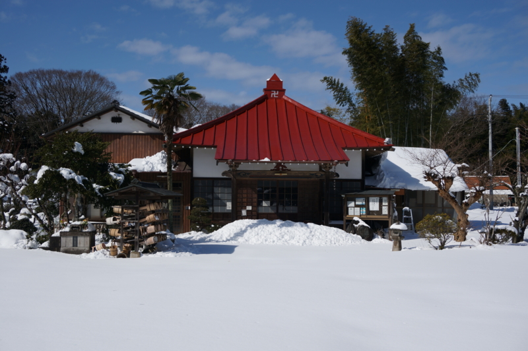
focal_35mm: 42
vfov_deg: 31.8
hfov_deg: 46.4
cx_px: 264
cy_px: 176
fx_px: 615
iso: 100
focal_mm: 28
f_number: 6.3
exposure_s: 1/1000
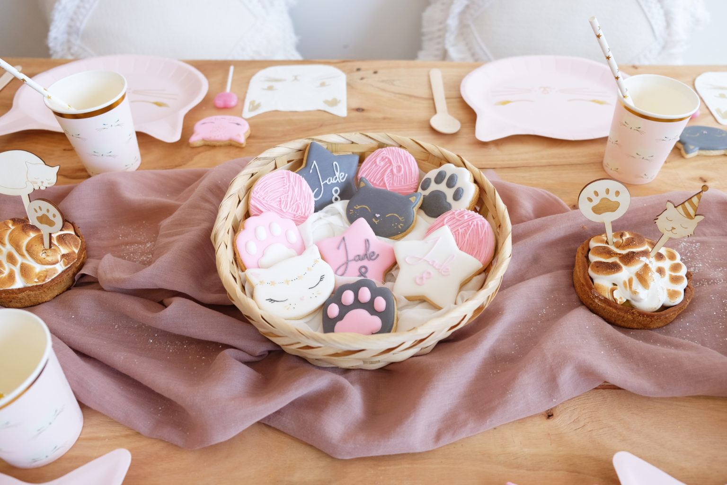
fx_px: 545
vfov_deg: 47.9
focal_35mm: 27
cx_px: 364
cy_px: 242
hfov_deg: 67.4
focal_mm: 18
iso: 200
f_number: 2.8
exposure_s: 1/58
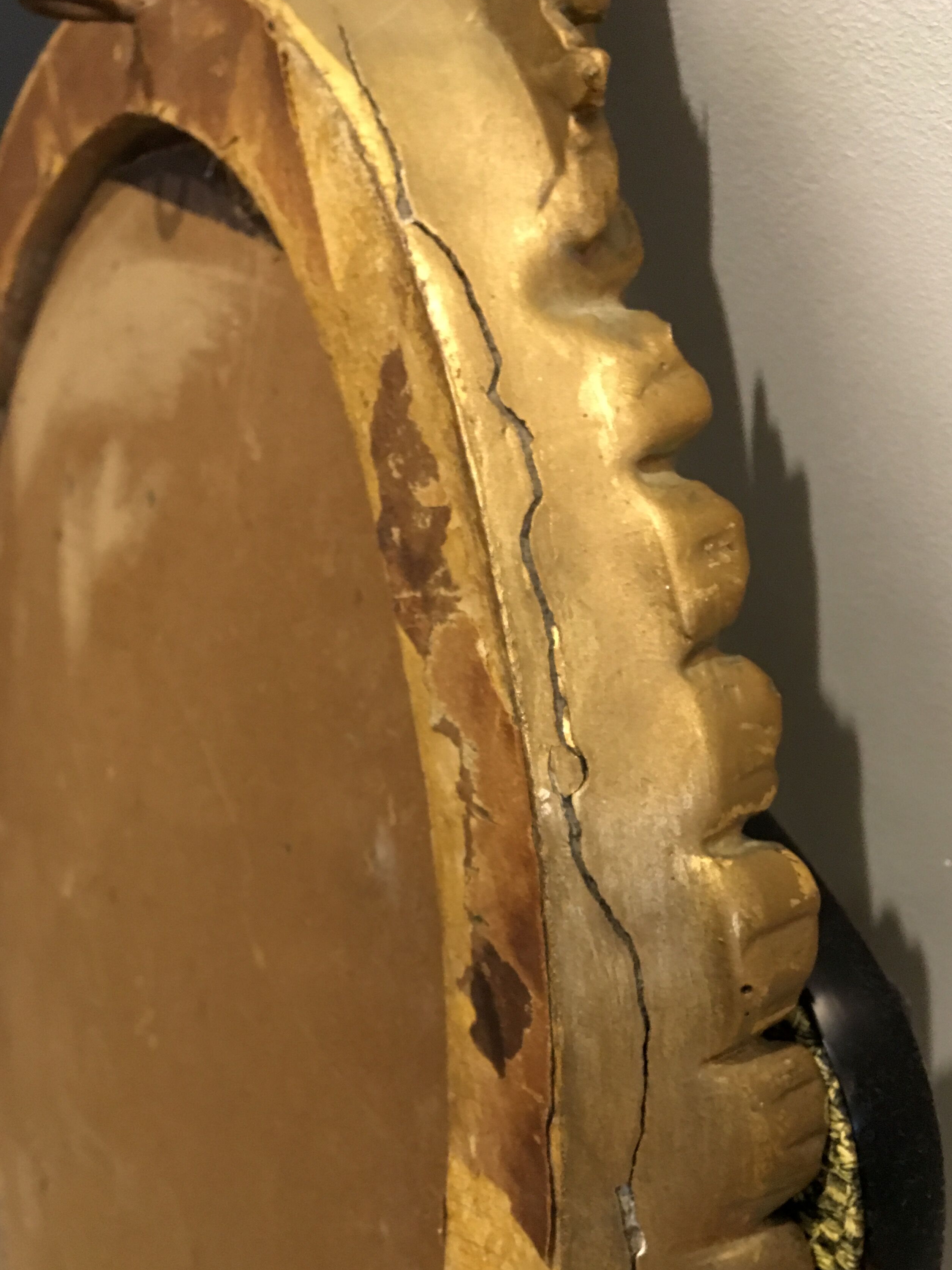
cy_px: 725
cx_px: 459
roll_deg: +14.0
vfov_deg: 52.4
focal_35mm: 35
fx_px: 1283
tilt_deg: -34.9
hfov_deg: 40.7
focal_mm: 4.15
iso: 200
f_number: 2.2
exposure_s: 1/17
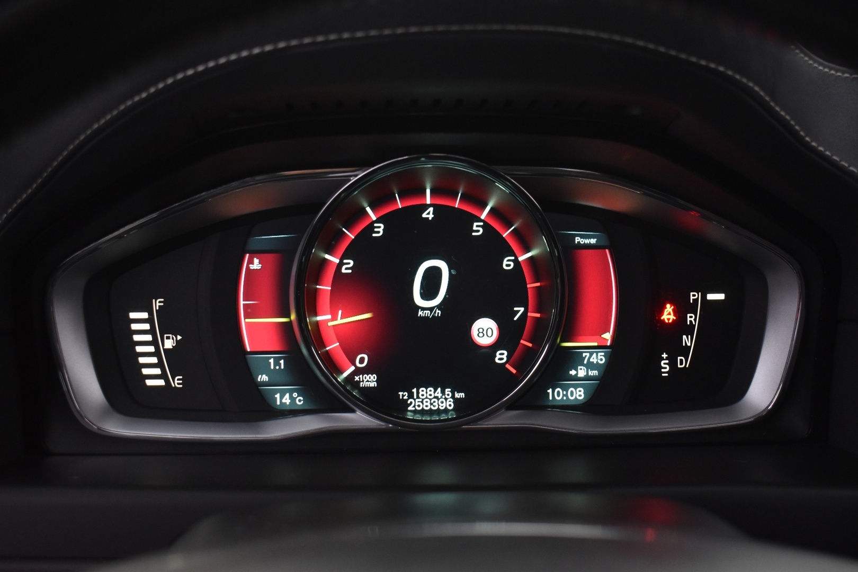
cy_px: 286
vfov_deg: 26.5
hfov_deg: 38.9
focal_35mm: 51
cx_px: 429
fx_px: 1215
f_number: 5
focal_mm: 34
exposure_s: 1/15
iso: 1250
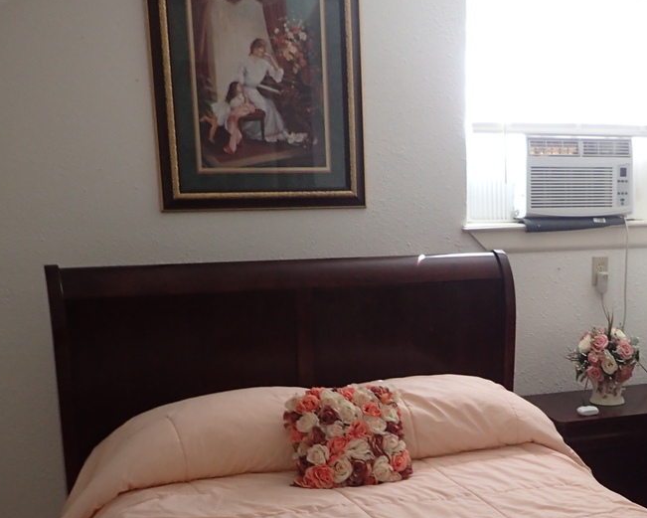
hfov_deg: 33.8
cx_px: 509
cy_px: 421
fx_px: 1034
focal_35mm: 54
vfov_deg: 27.5
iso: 160
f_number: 2
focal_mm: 4.5
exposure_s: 1/60
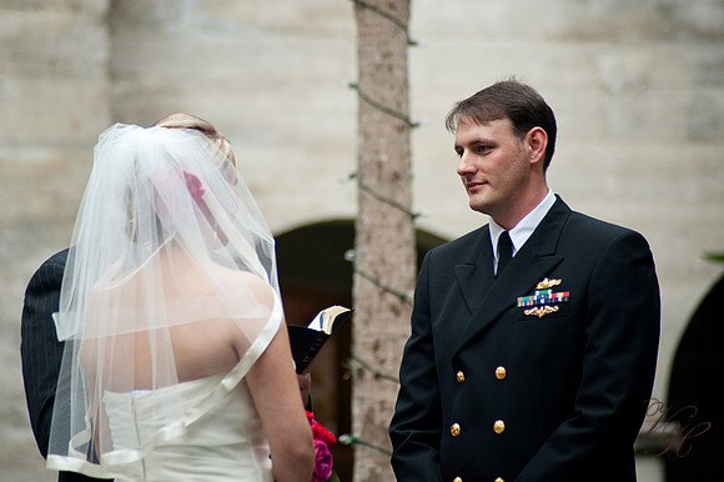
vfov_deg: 7.4
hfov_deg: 11.1
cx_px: 362
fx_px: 3718
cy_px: 241
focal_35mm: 185
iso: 400
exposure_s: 1/160
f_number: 4.8
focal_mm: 185
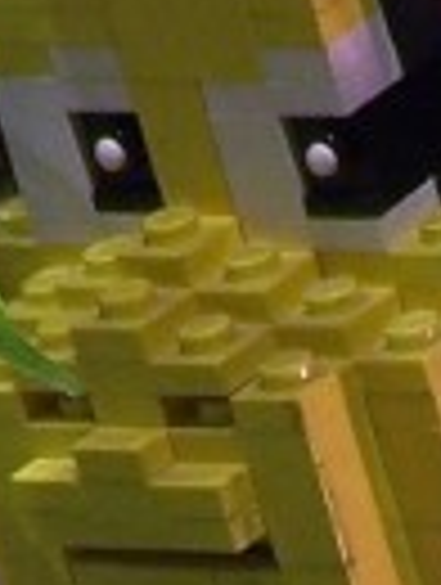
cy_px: 828
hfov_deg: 0.5
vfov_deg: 0.7
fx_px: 50522
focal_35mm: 2984
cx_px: 374
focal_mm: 63
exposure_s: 1/2
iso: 80
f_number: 3.7
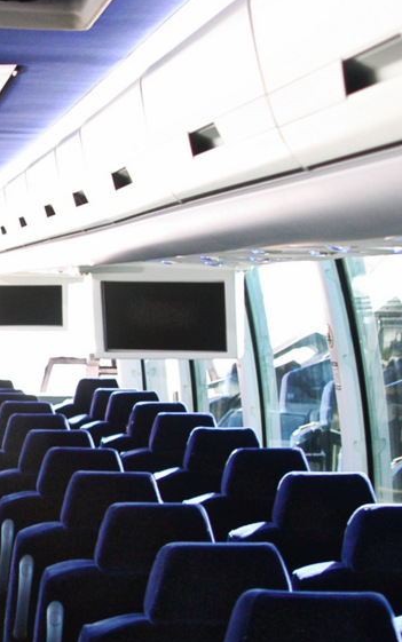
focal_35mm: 122
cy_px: 349
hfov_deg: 10.5
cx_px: -129
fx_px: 2137
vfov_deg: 17.1
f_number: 3.8
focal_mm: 28
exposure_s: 1/20
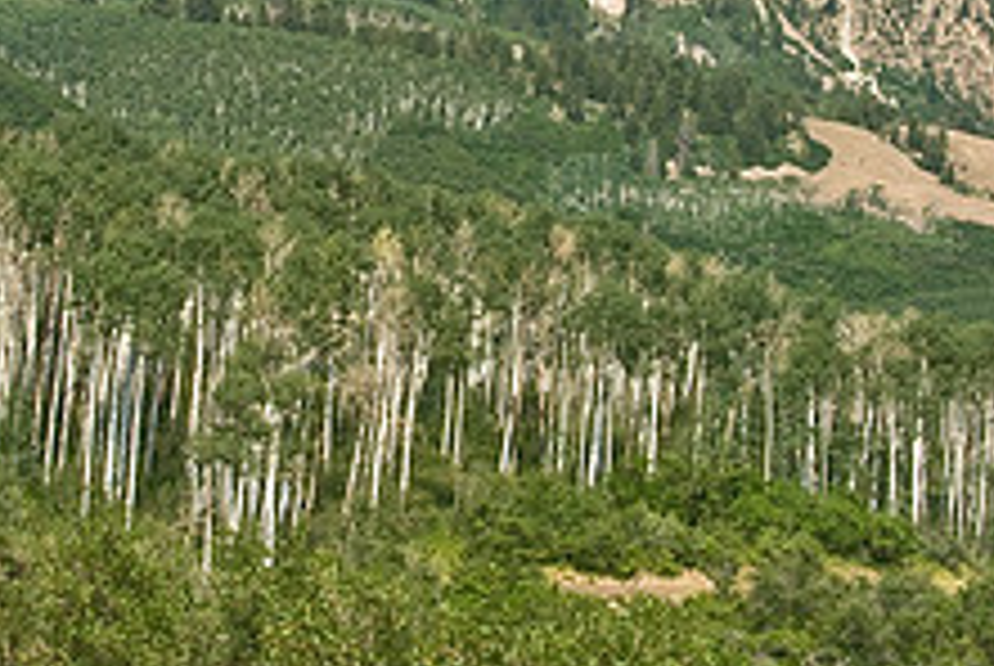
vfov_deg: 11.7
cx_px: 427
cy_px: -176
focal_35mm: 114
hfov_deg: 17.9
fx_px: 3160
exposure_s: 1/13
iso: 100
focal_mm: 29
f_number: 22
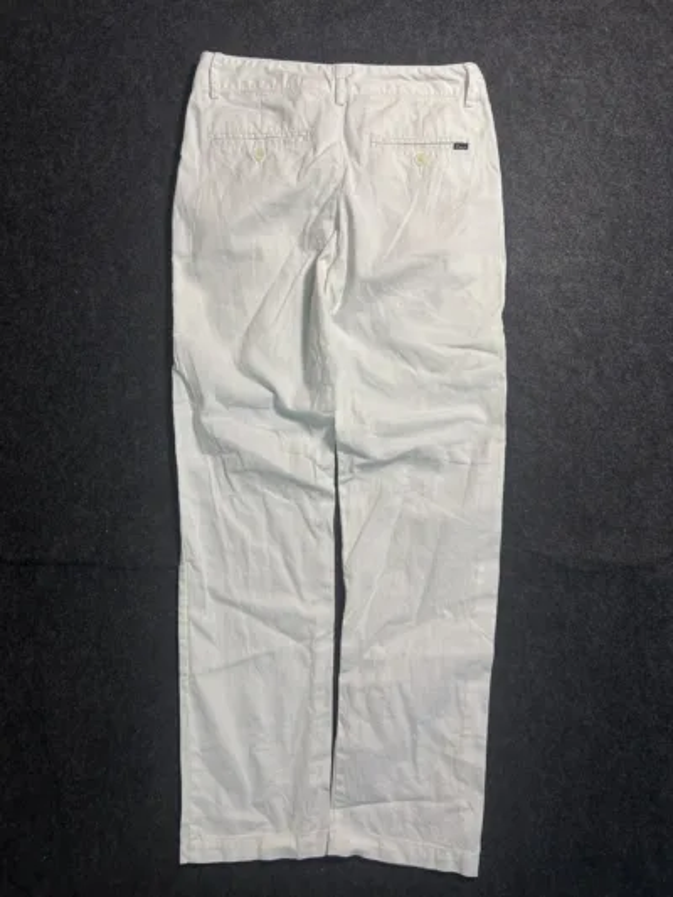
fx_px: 674
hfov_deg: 53.1
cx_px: 336
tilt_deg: -58.9
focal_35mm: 26
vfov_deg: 67.3
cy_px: 448
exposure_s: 1/100
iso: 50
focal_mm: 5.7
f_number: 1.5
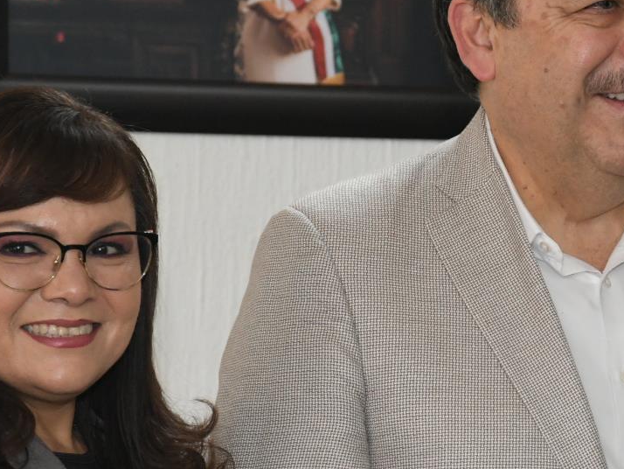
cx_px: 572
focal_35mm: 277
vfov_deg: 5.4
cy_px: 284
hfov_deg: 7.1
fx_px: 4995
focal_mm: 85
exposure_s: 1/160
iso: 2500
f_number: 7.1
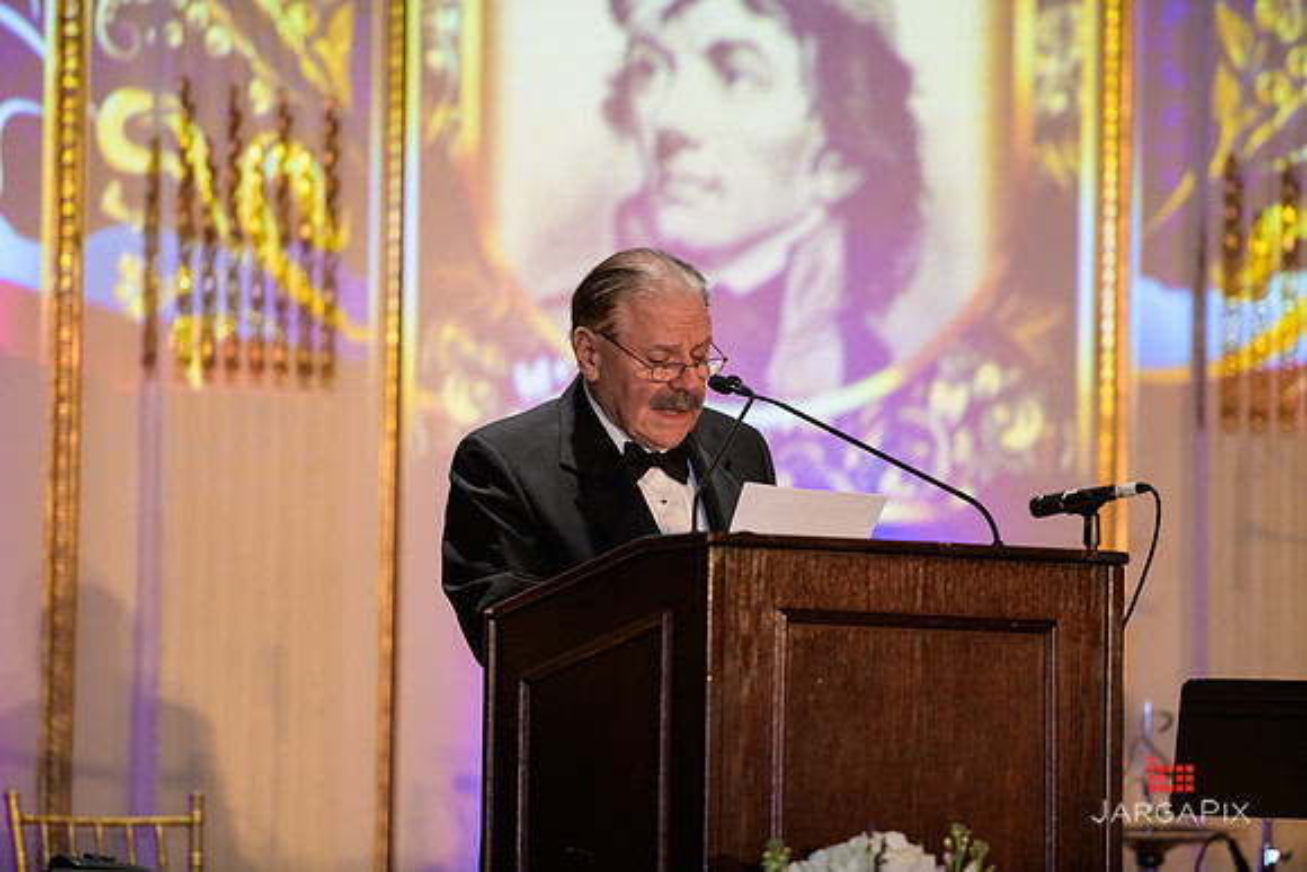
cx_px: 654
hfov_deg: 10.3
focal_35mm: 200
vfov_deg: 6.9
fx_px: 7262
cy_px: 436
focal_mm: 200
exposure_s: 1/125
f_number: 3.2
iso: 1250
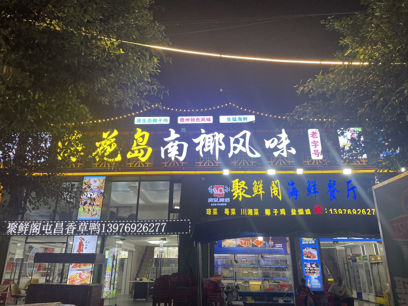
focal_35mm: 26
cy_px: 153
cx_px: 204
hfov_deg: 67.3
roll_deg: +0.0
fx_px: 306
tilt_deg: +21.7
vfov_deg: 53.1
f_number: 1.6
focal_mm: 4.2
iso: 40
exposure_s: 1/100
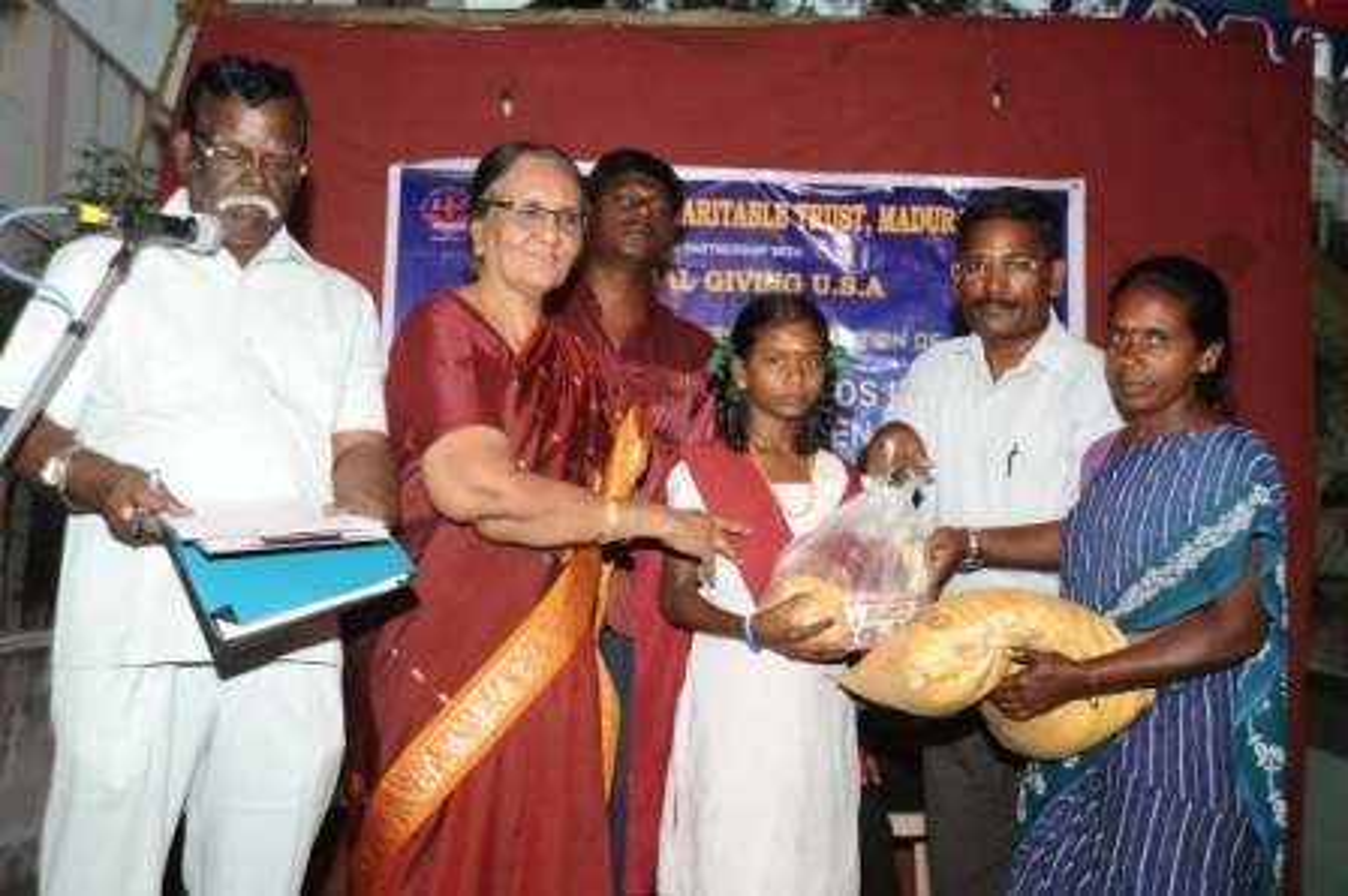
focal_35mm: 45
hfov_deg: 43.6
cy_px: 448
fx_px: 1684
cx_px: 674
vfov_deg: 29.8
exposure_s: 1/160
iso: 400
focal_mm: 45
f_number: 5.6
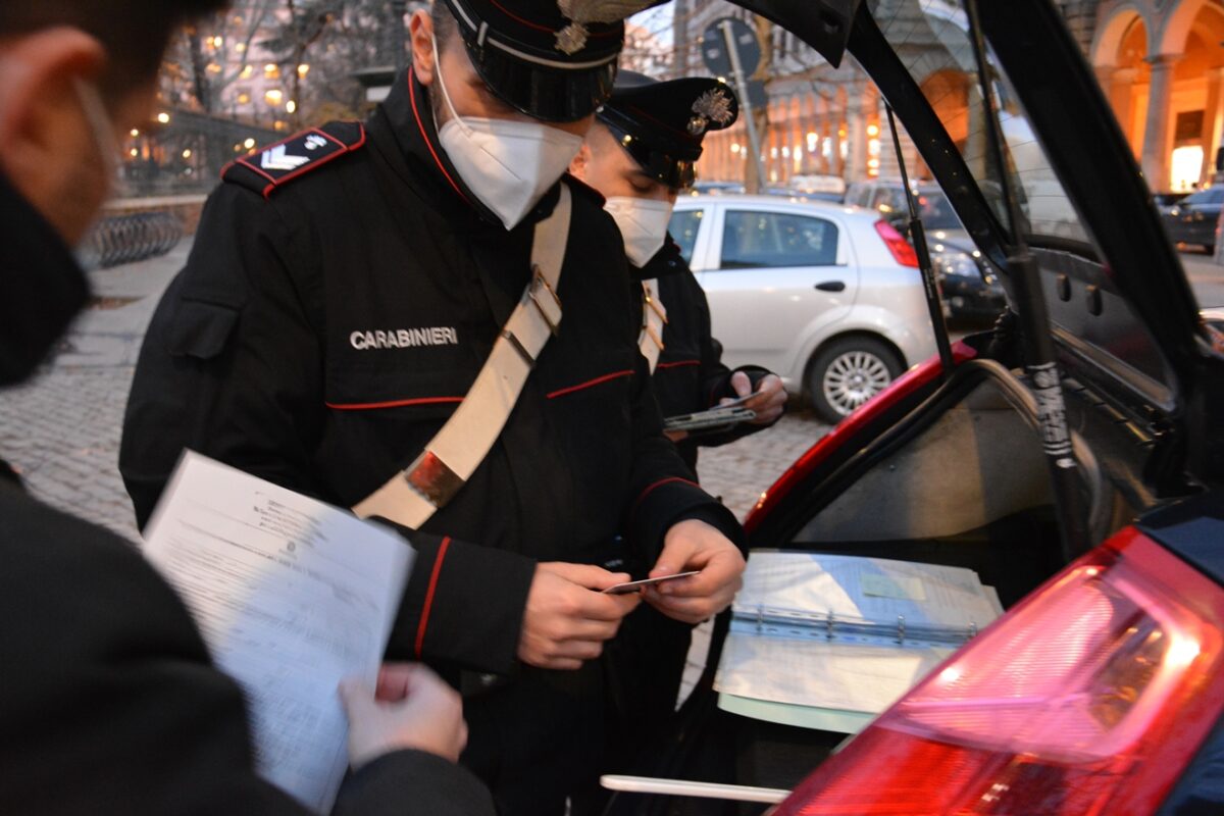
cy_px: 408
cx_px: 612
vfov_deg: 40.0
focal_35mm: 33
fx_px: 1122
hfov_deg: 57.2
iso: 3200
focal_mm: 22
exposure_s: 1/25
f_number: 3.8
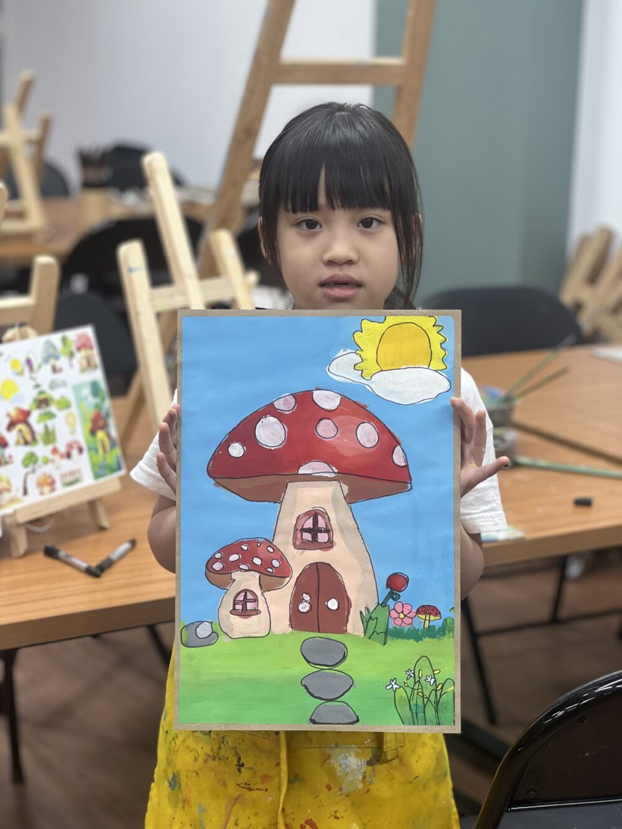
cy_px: 414
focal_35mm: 77
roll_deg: -2.0
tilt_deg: -13.0
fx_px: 1844
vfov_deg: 25.3
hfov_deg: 19.1
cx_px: 311
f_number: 2.8
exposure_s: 1/50
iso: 125
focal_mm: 9
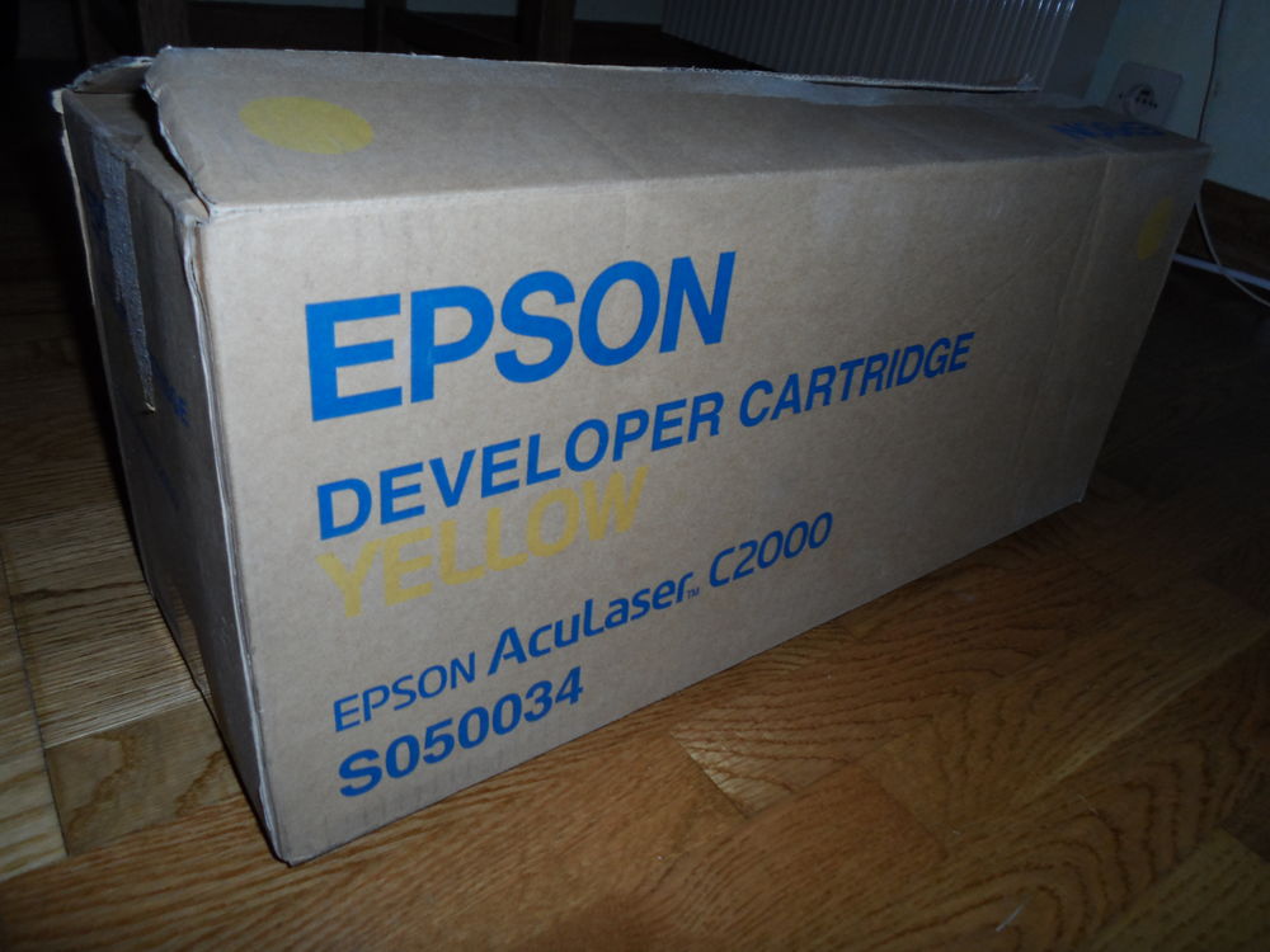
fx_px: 917
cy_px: 476
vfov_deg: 54.9
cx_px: 635
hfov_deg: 69.4
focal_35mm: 25
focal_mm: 4.5
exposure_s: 1/10
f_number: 9.2
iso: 100
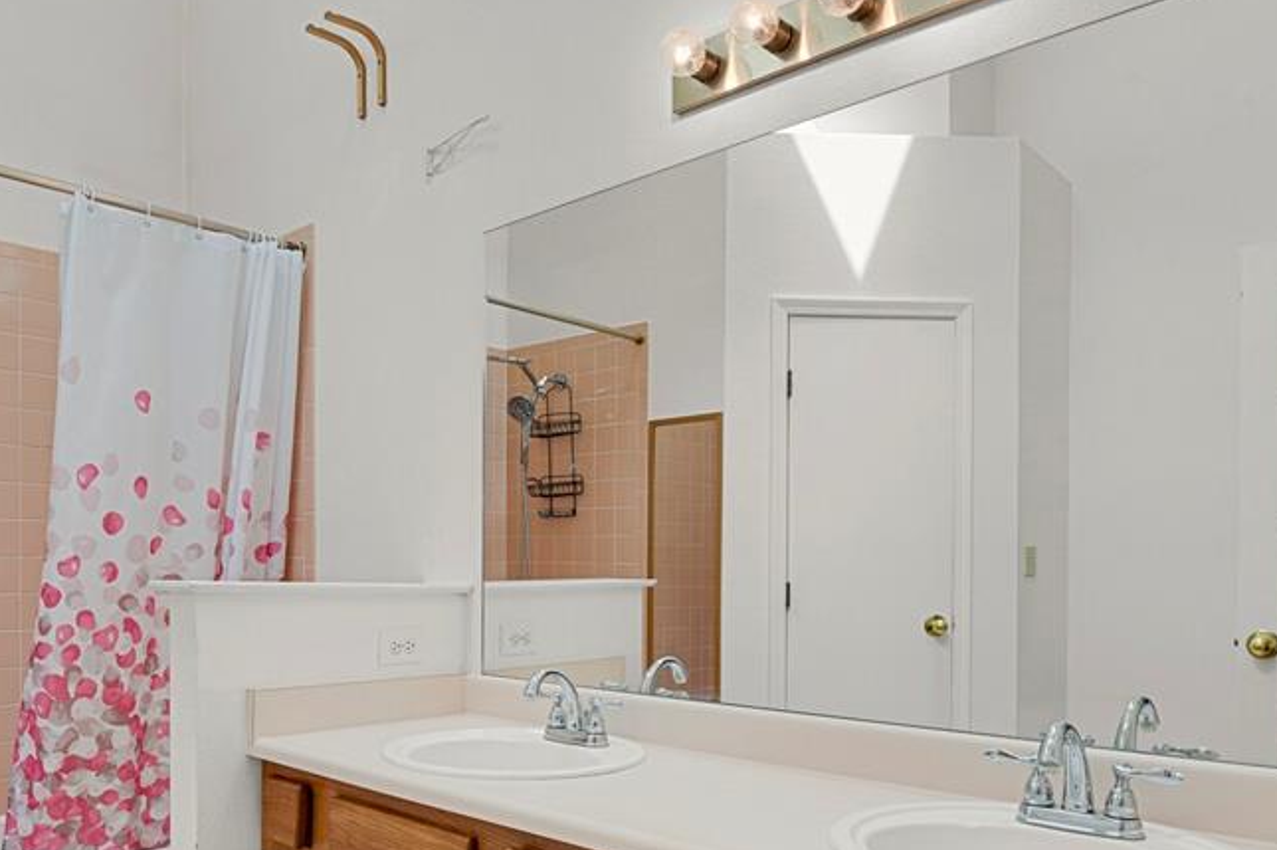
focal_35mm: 27
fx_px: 957
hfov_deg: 67.0
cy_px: 584
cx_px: 531
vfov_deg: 46.9
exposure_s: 1/2
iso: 250
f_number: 8
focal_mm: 17
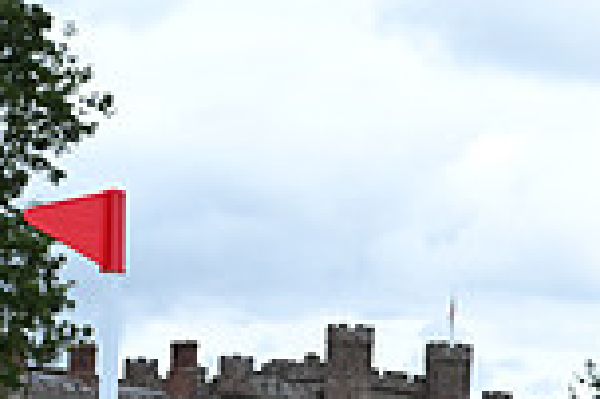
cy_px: 583
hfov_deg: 10.2
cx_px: 1054
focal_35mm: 191
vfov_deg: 7.1
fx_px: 3180
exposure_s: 1/1250
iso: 720
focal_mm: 50
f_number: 5.6
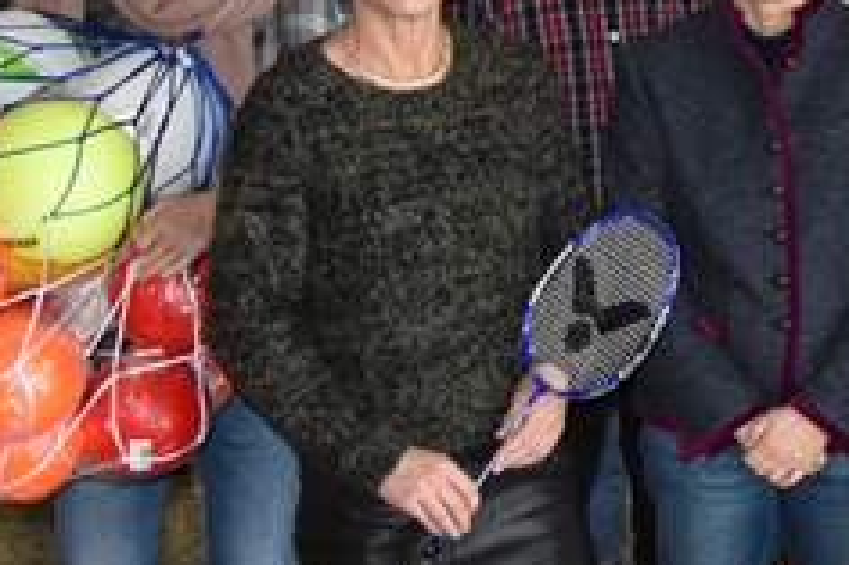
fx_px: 2514
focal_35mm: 107
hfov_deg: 17.4
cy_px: 167
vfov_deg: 12.8
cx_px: 1252
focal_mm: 21
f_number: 3.8
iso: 1600
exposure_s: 1/60
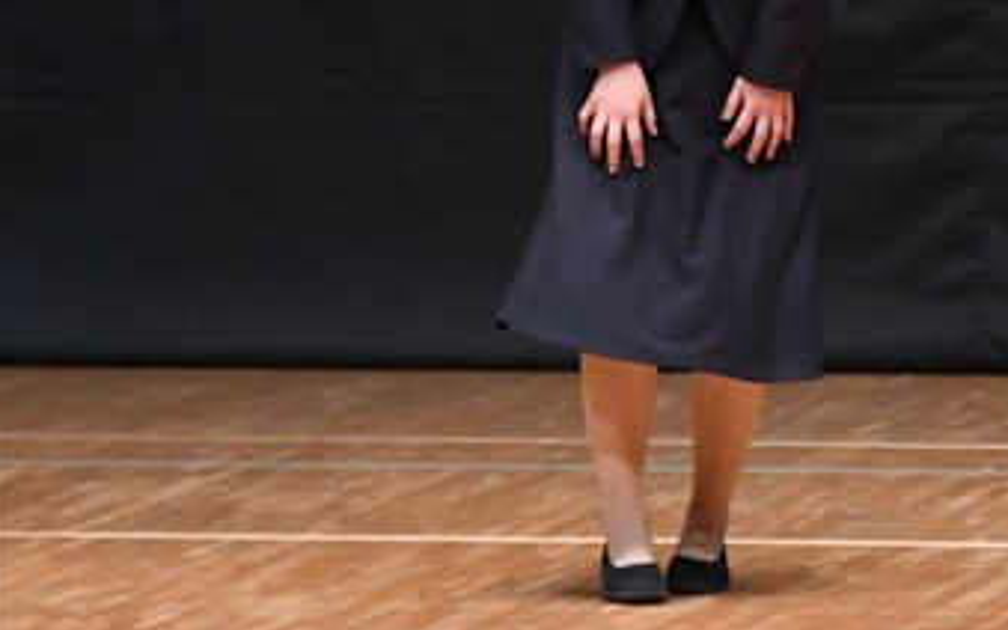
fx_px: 16321
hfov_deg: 3.5
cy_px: 3
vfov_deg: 2.2
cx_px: 1143
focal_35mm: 594
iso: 6400
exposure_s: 1/400
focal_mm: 170
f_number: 5.6
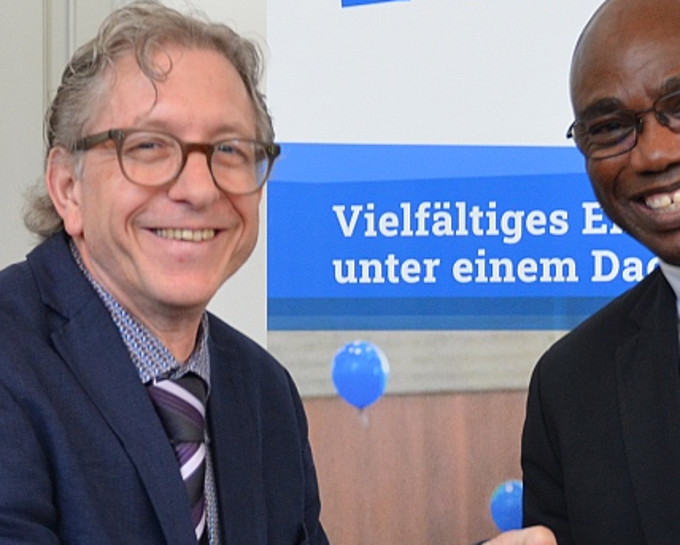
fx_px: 2284
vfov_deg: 13.6
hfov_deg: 16.9
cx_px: 305
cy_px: 380
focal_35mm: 113
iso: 800
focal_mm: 27
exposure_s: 1/50
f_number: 4
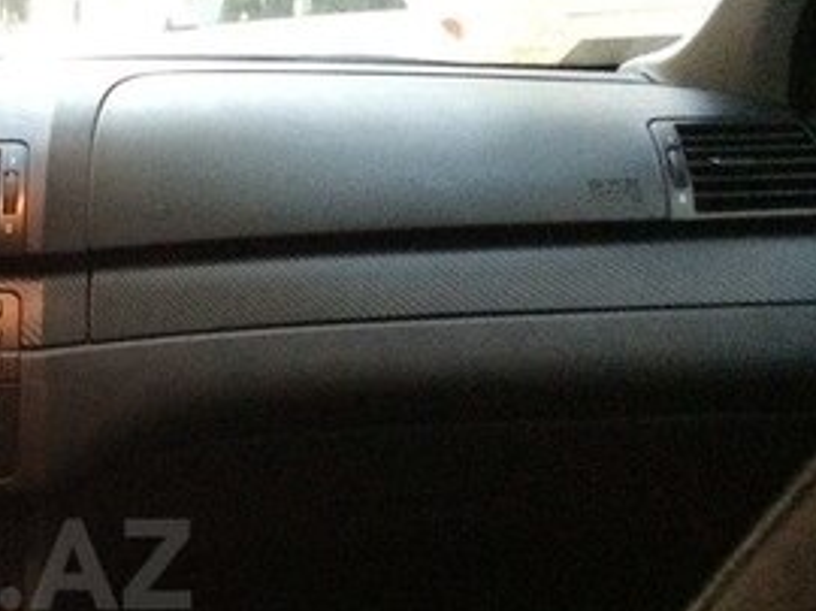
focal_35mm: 71
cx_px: -118
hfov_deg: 25.2
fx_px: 1672
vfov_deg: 20.2
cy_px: 564
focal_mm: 4.15
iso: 400
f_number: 2.2
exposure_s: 1/17
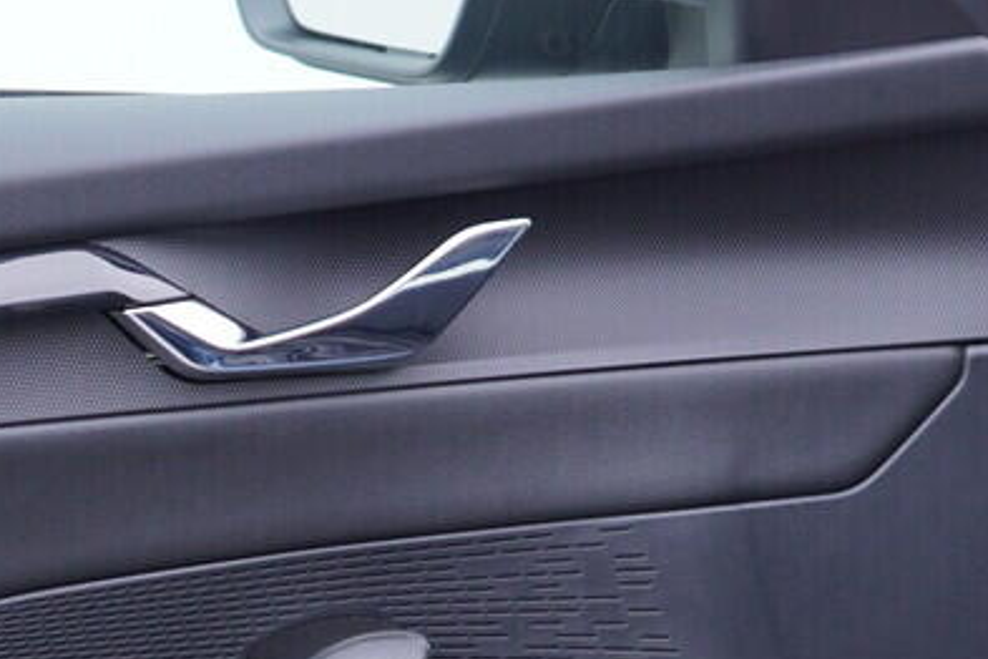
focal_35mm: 132
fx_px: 3622
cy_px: 878
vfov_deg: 10.2
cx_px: -216
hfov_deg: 15.0
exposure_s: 1/40
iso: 125
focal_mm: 24
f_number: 2.8
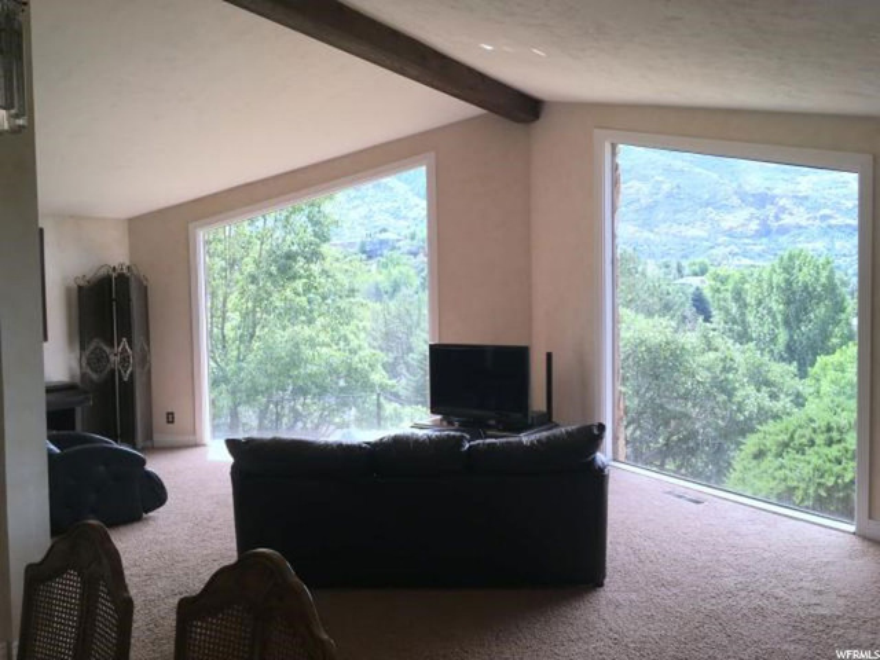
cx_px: 440
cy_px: 330
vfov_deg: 48.2
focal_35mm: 29
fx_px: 737
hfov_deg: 61.7
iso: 25
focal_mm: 4.15
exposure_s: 1/71
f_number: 2.2
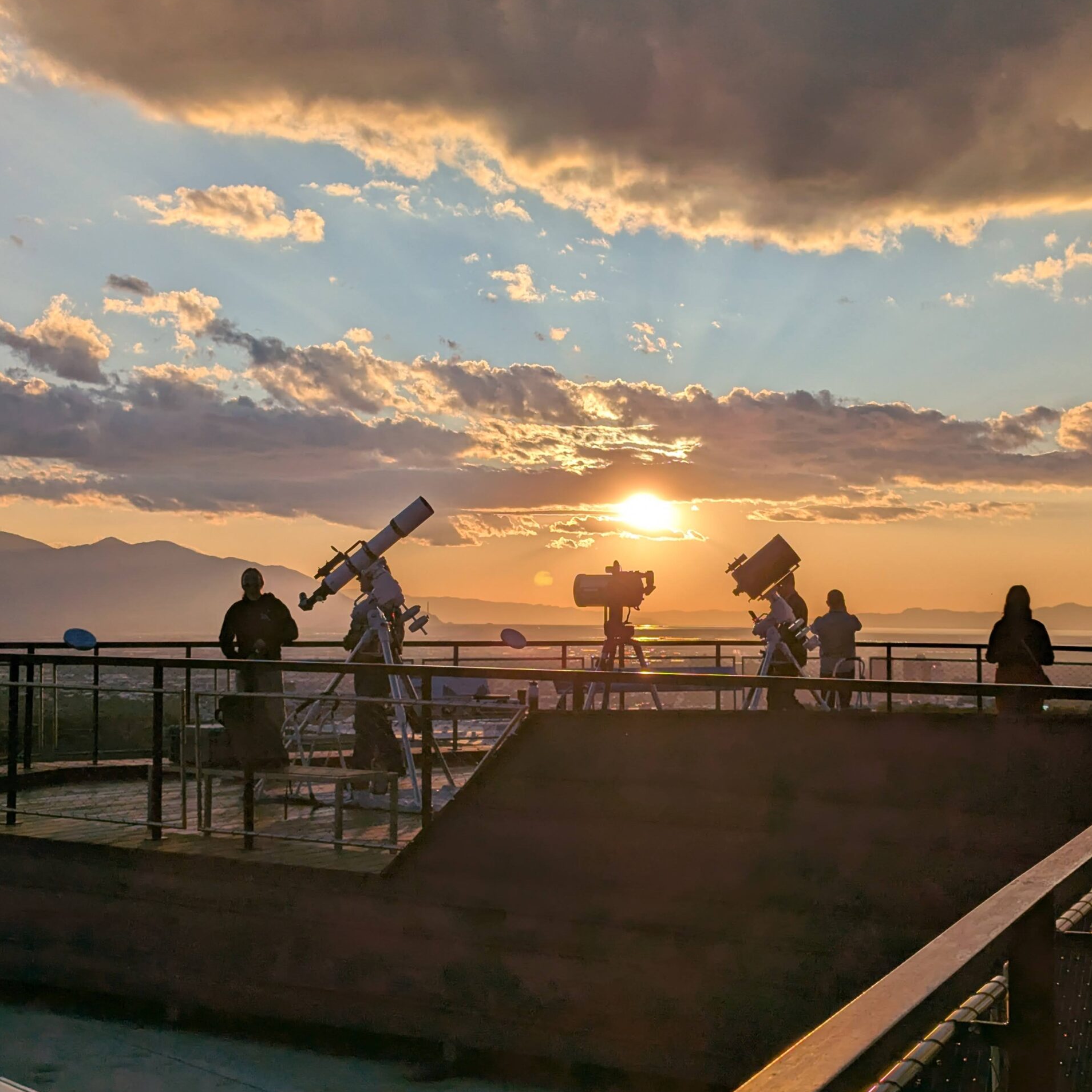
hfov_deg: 30.0
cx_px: 613
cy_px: 544
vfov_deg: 30.0
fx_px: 2034
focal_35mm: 57
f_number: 1.85
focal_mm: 6.81
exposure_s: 1/9524
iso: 50
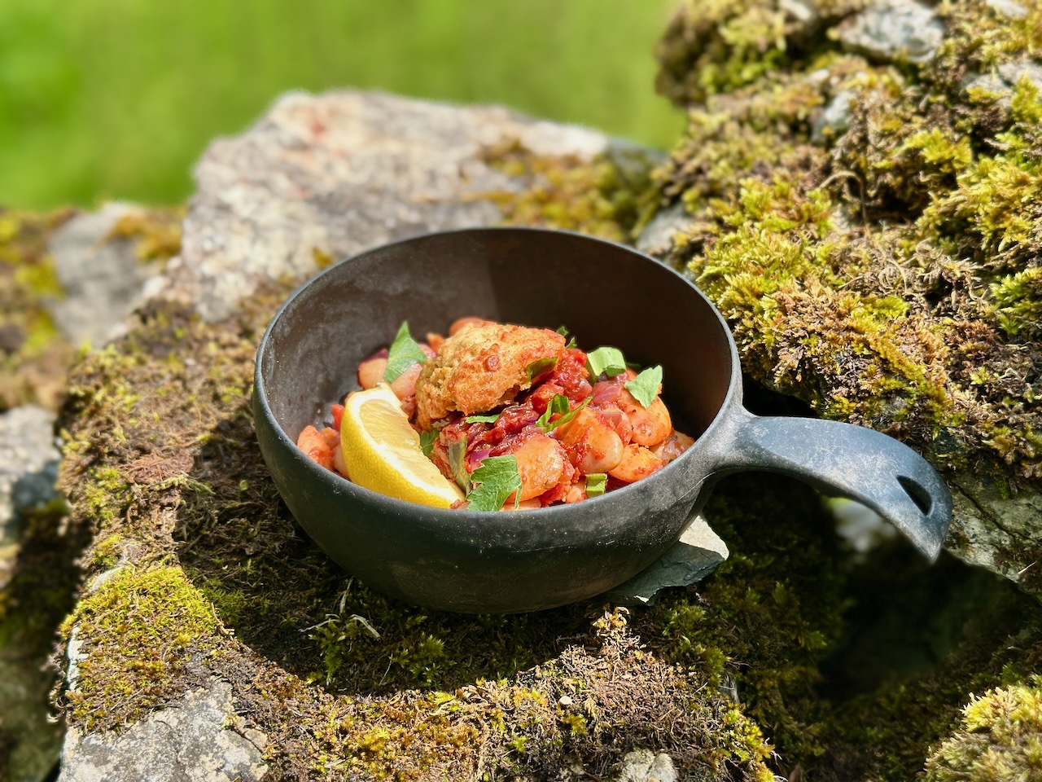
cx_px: 521
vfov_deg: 30.3
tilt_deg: -43.4
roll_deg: +2.4
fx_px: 1445
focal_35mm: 48
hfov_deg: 39.7
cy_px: 391
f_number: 1.78
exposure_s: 1/1848
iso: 80
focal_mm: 6.86
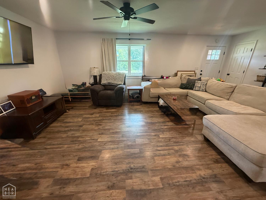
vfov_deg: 85.7
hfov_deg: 102.1
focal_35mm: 14
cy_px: 100
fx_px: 108
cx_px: 133
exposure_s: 1/120
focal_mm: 2.22
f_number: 2.2
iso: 400
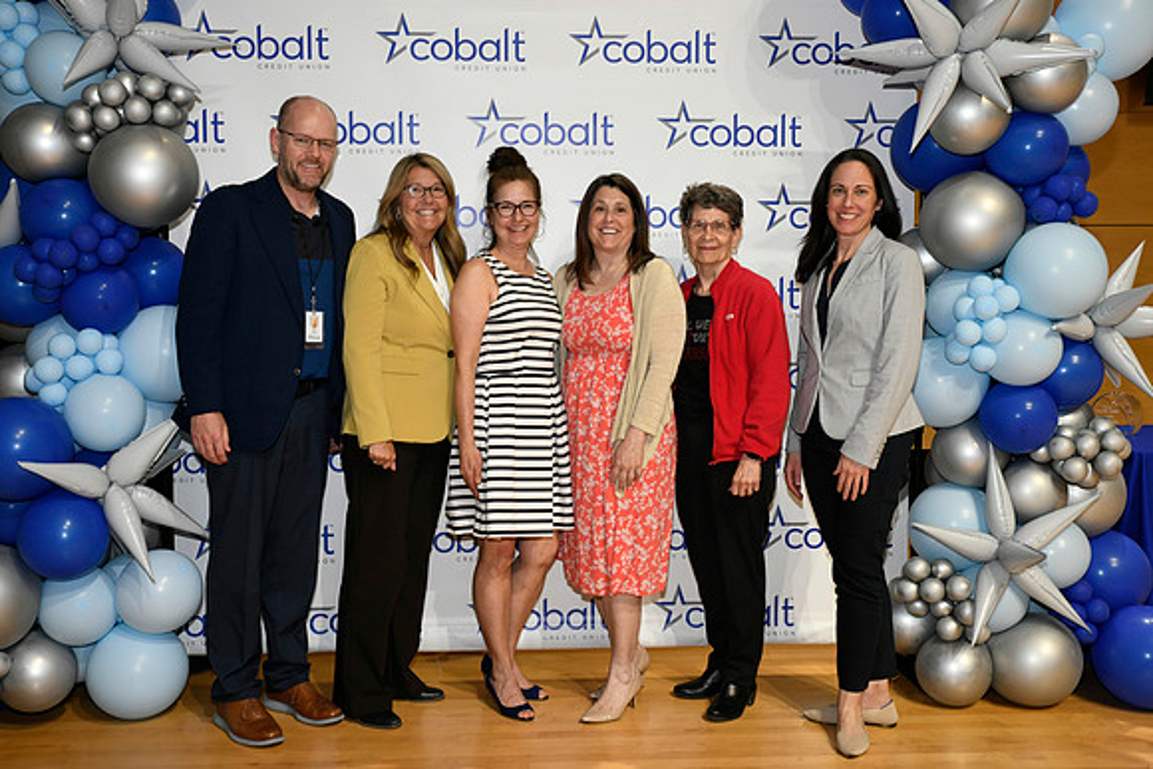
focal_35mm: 38
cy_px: 384
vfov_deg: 35.1
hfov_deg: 50.7
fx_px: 1217
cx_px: 576
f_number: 8
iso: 1600
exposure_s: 1/60
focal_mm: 38
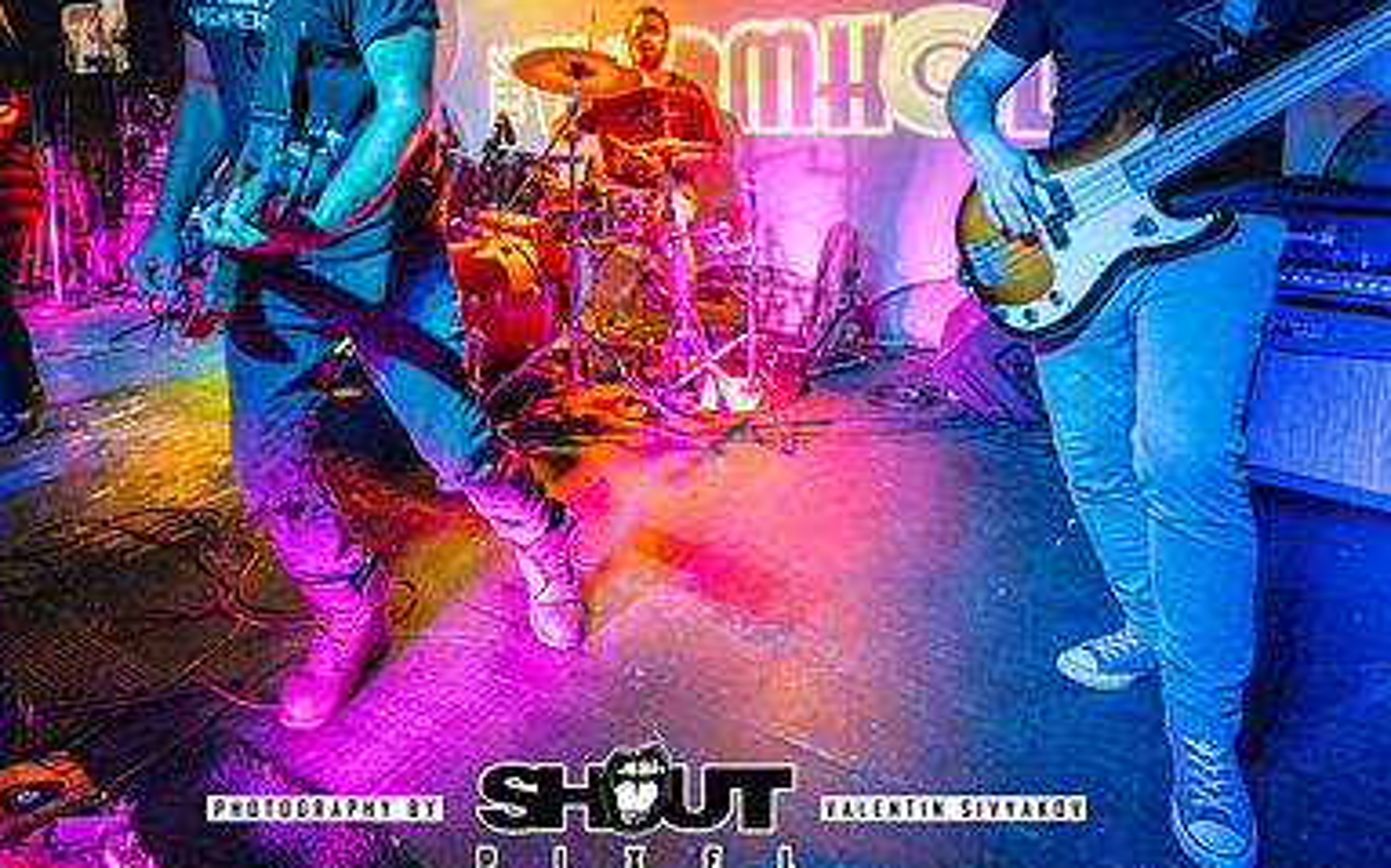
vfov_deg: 50.4
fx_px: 872
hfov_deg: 77.1
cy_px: 202
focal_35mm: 23
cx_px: 646
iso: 4000
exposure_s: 1/250
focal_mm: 14.9
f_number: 2.8
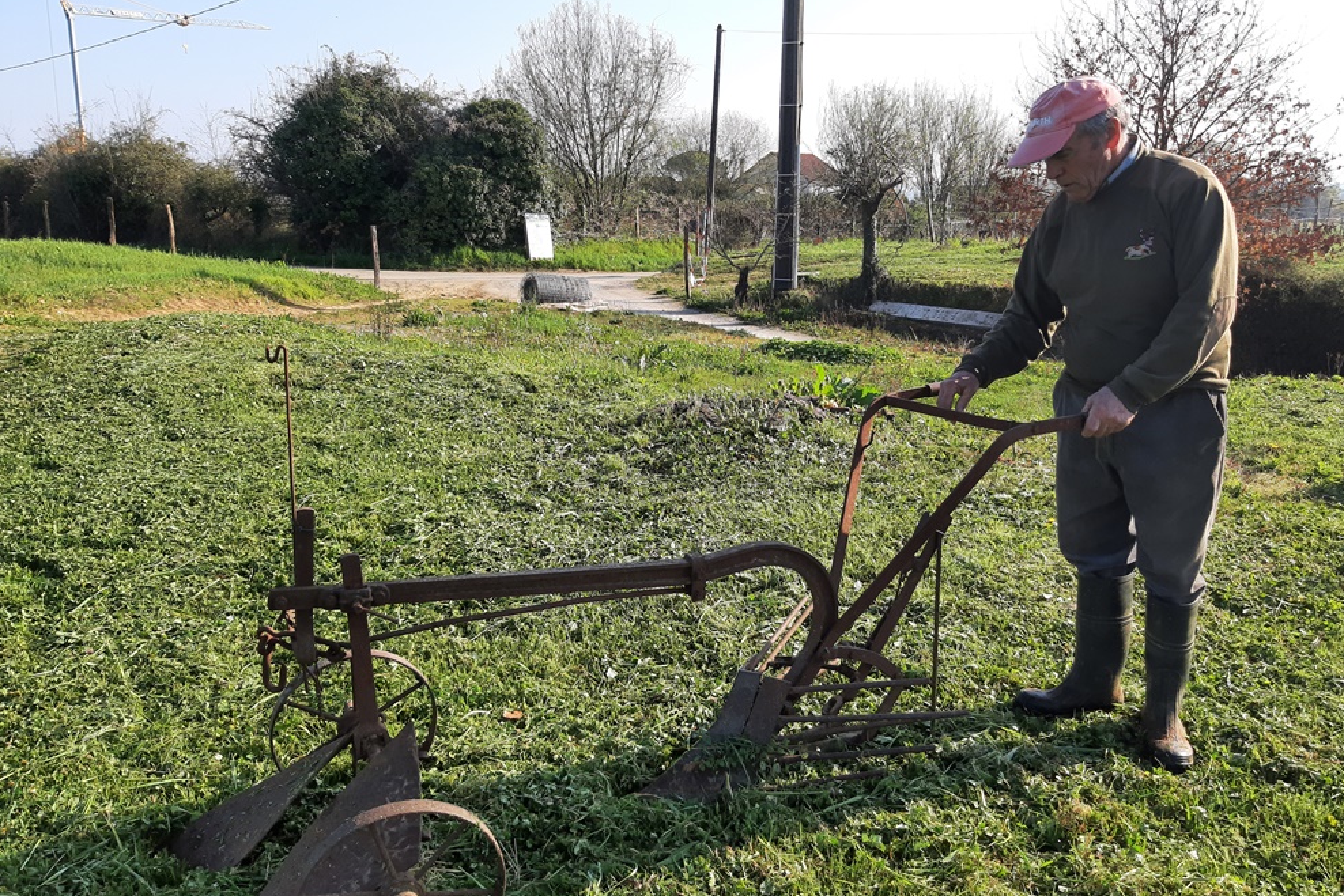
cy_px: 466
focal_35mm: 28
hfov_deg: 65.5
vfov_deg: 46.4
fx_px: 1045
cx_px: 688
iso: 40
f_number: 1.7
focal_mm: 3.93
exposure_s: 1/737
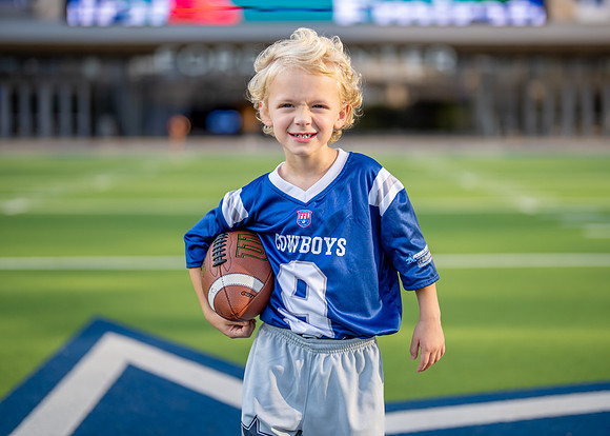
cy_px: 187
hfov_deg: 32.6
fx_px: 1042
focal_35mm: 60
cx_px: 348
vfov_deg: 23.6
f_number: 1.2
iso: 125
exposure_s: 1/4000
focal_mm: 50
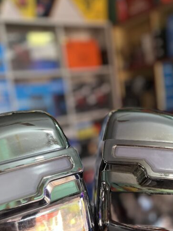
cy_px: 142
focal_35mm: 43
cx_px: 101
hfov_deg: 33.5
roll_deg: +7.1
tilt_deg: -7.1
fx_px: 287
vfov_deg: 43.6
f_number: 1.6
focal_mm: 5.1
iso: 50
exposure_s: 1/100
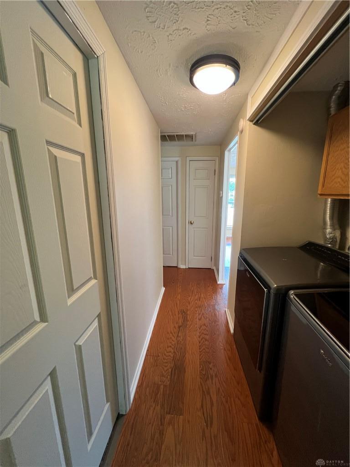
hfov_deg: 89.9
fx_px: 175
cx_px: 175
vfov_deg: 106.2
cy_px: 234
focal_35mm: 13
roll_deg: +0.7
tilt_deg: -11.7
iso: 250
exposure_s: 1/60
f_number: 1.8
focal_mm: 1.57
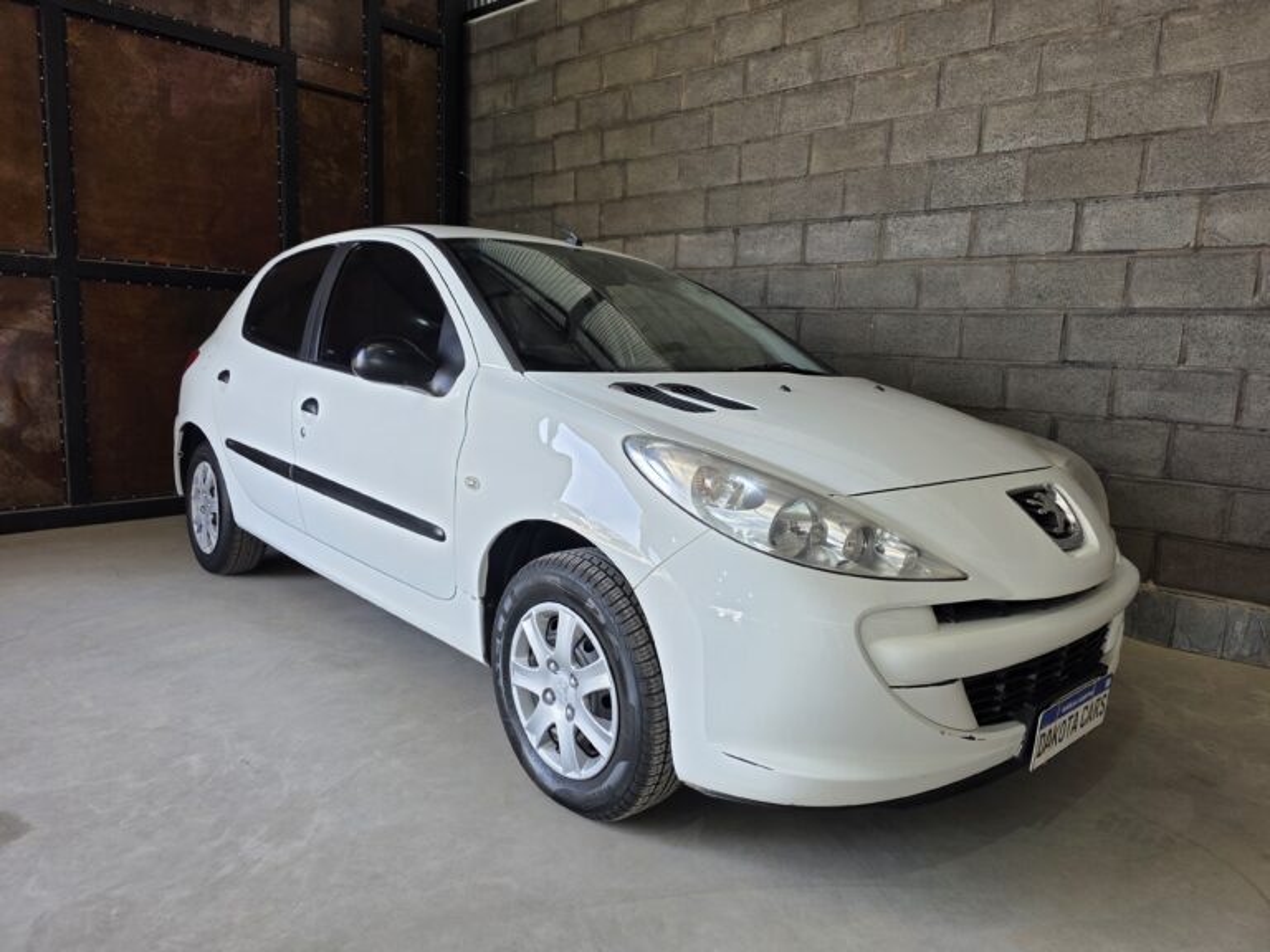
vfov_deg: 58.9
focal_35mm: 23
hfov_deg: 73.9
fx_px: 844
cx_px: 635
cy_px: 476
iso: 64
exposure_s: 1/180
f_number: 1.7
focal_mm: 6.3
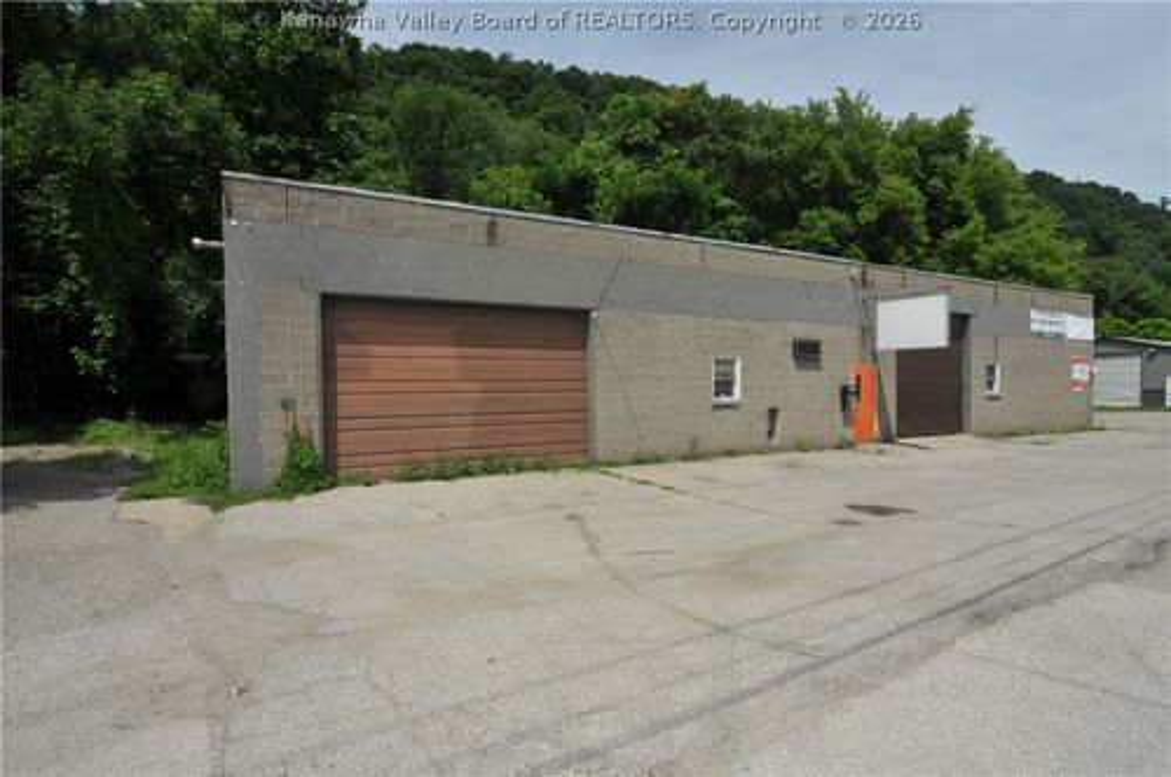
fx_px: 585
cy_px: 388
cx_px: 586
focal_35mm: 18
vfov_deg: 67.2
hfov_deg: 90.1
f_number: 13
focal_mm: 12
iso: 200
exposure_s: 1/250
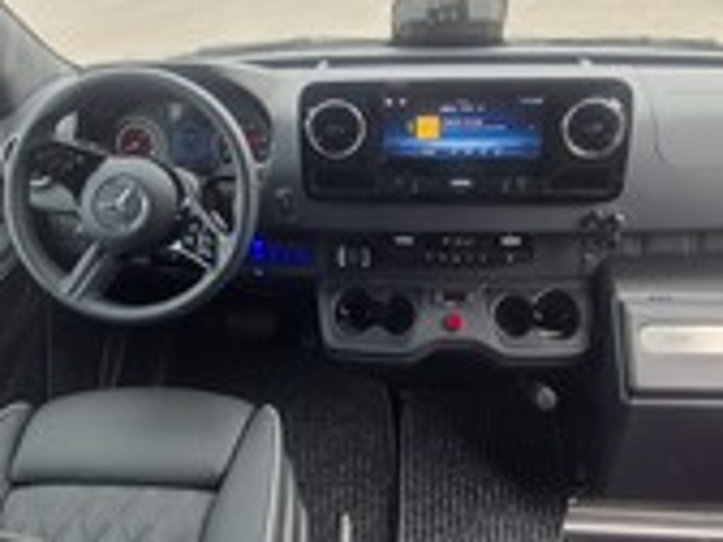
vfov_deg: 44.9
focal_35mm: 31
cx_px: 366
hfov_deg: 58.3
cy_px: 189
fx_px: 647
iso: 50
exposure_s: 1/107
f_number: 2.2
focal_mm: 1.74
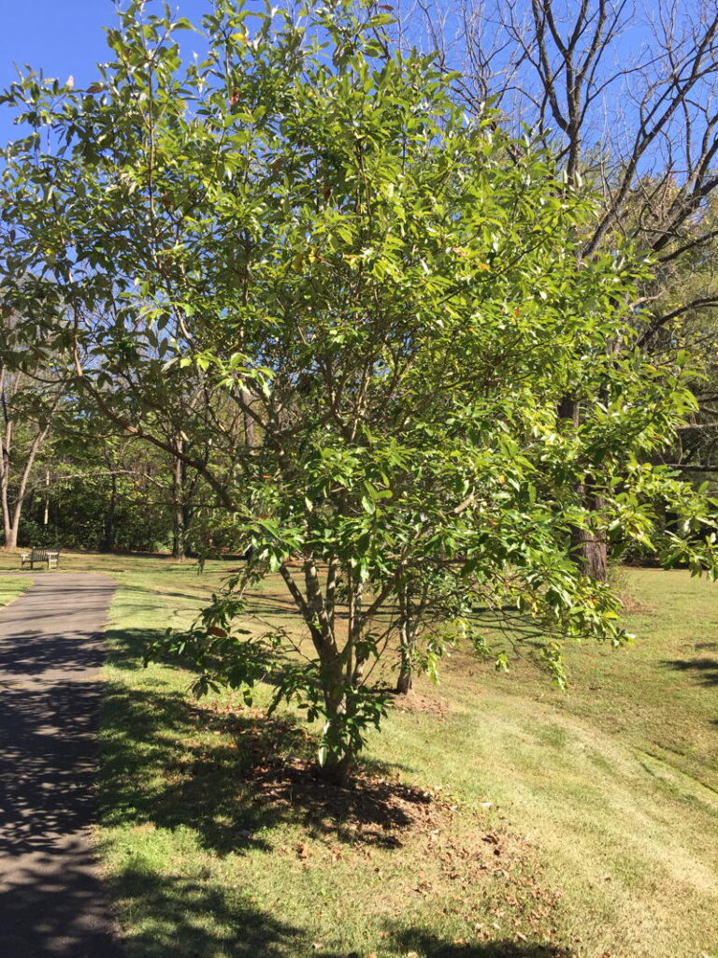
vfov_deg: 61.7
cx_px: 359
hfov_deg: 48.2
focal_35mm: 29
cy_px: 479
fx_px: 802
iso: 32
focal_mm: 4.15
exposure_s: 1/638
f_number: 2.2
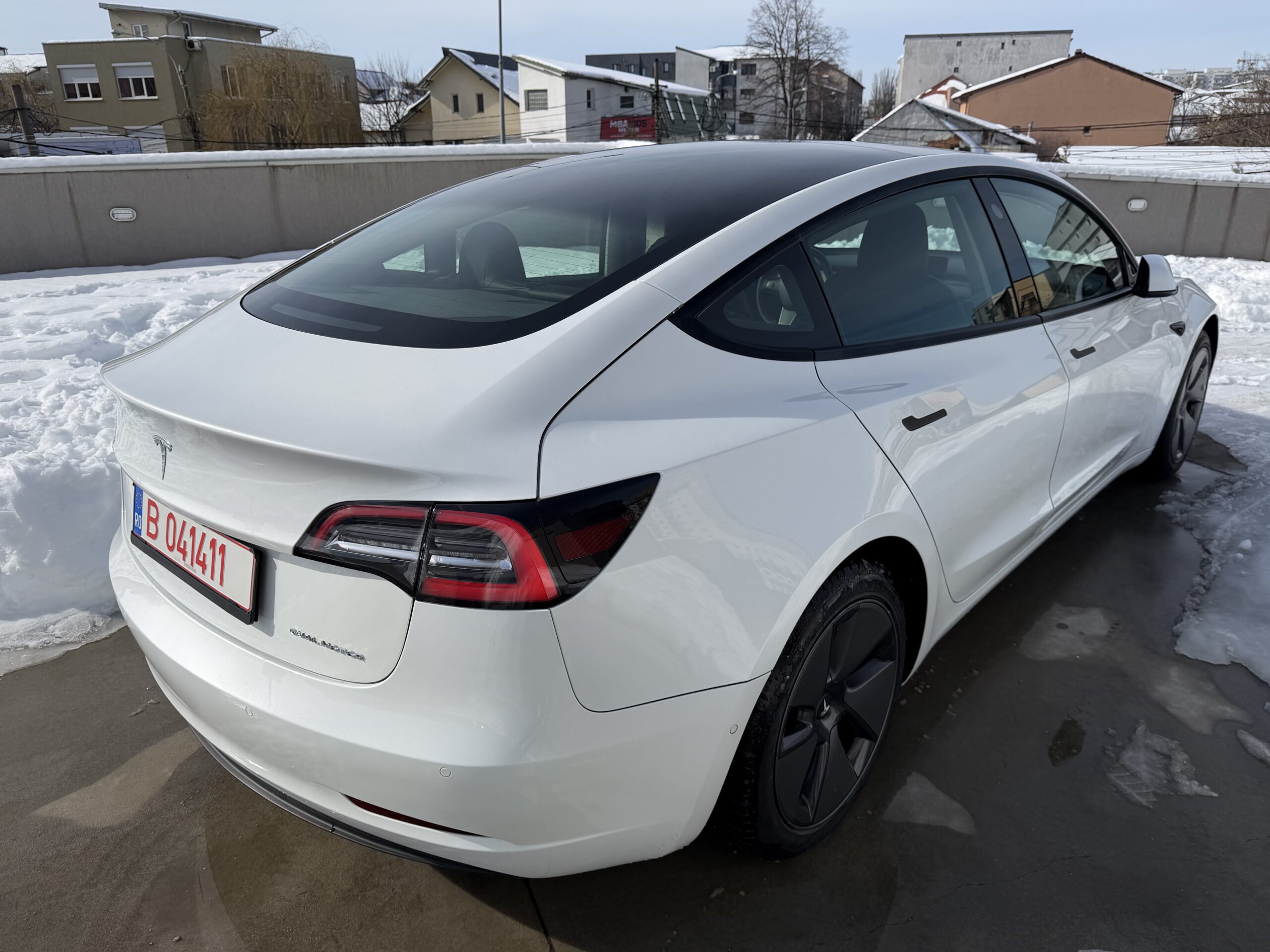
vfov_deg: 56.8
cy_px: 476
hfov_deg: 71.6
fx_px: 881
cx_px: 635
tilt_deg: -22.0
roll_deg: +0.7
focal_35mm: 24
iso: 80
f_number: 1.78
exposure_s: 1/10309
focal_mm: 6.76
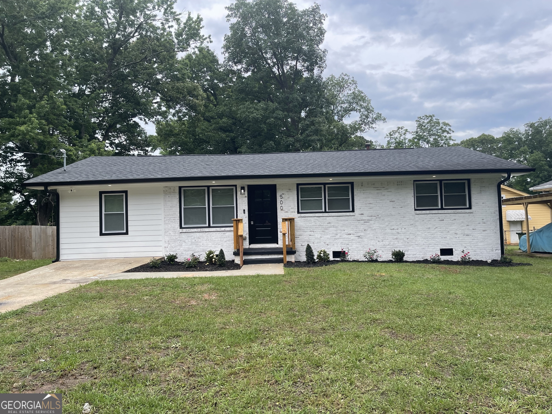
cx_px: 276
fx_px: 399
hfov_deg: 69.4
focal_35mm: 25
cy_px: 207
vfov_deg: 54.9
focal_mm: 5.1
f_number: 1.6
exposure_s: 1/1642
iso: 32
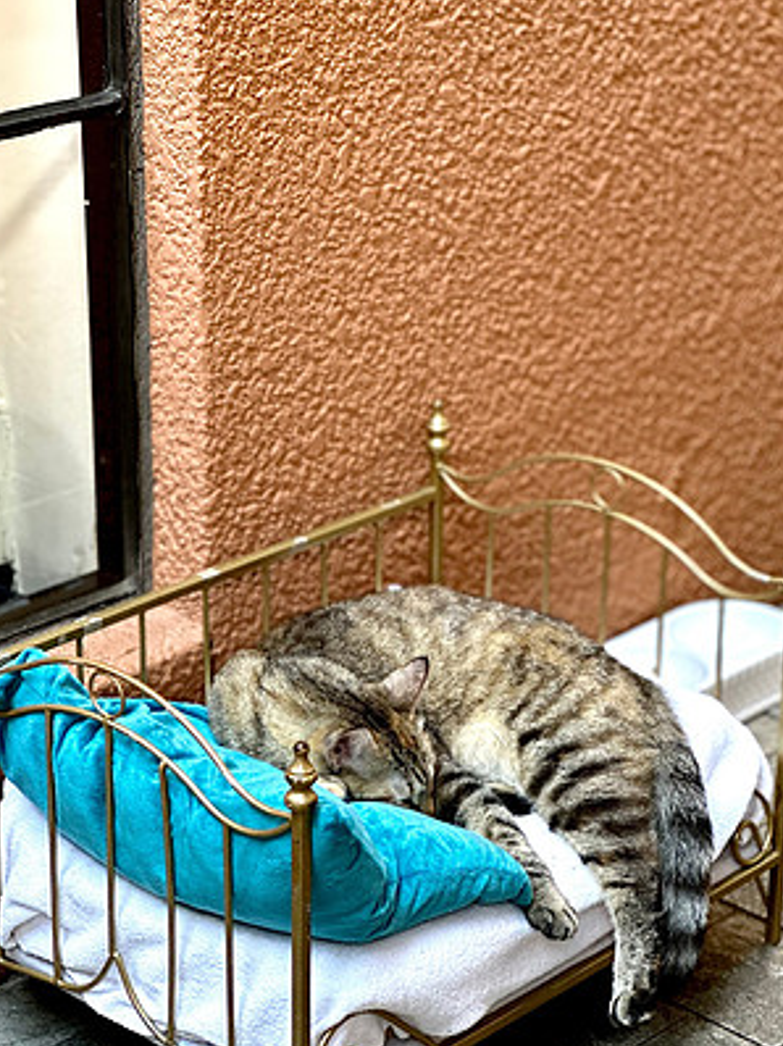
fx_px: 2627
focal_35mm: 87
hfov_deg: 17.0
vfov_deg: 22.5
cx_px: 364
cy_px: 578
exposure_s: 1/67
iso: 250
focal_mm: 9
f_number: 2.8
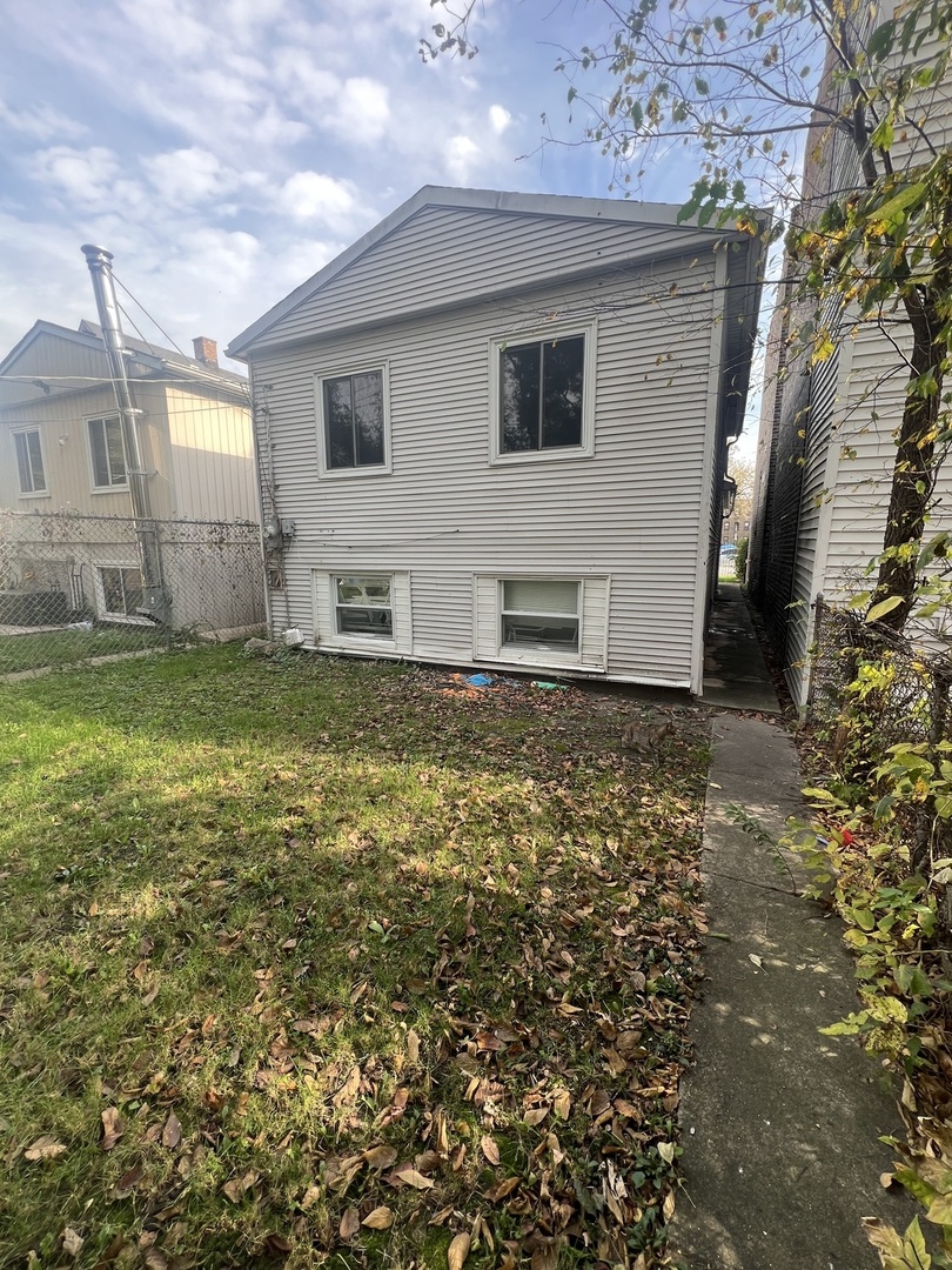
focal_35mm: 13
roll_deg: +0.0
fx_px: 477
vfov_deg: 106.2
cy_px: 635
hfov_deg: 89.9
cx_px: 476
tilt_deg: -7.7
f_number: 1.8
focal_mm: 1.57
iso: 32
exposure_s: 1/205
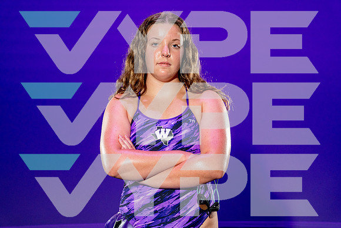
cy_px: 114
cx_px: 170
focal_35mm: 57
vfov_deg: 23.8
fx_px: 540
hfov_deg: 35.0
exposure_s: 1/250
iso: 2500
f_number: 7.1
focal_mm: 57
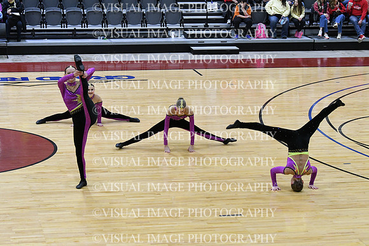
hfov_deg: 19.5
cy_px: 123
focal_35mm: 105
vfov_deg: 13.0
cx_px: 184
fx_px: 1076
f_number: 4
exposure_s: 1/400
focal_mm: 70
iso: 5000
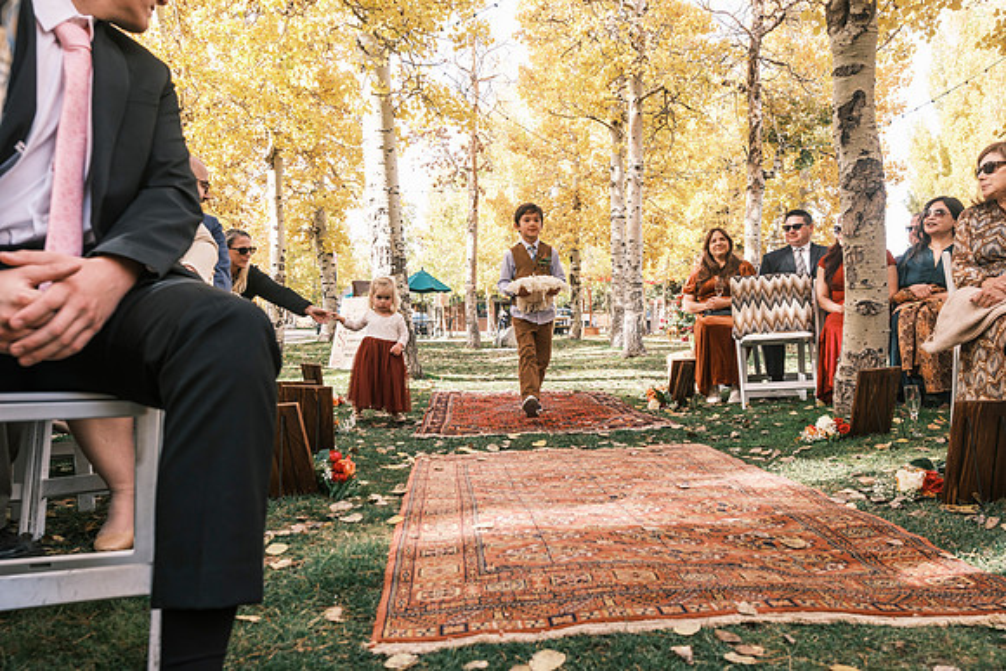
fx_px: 755
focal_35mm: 27
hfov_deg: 67.4
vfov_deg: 48.0
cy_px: 336
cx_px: 503
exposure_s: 1/125
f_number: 4.5
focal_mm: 18
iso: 160
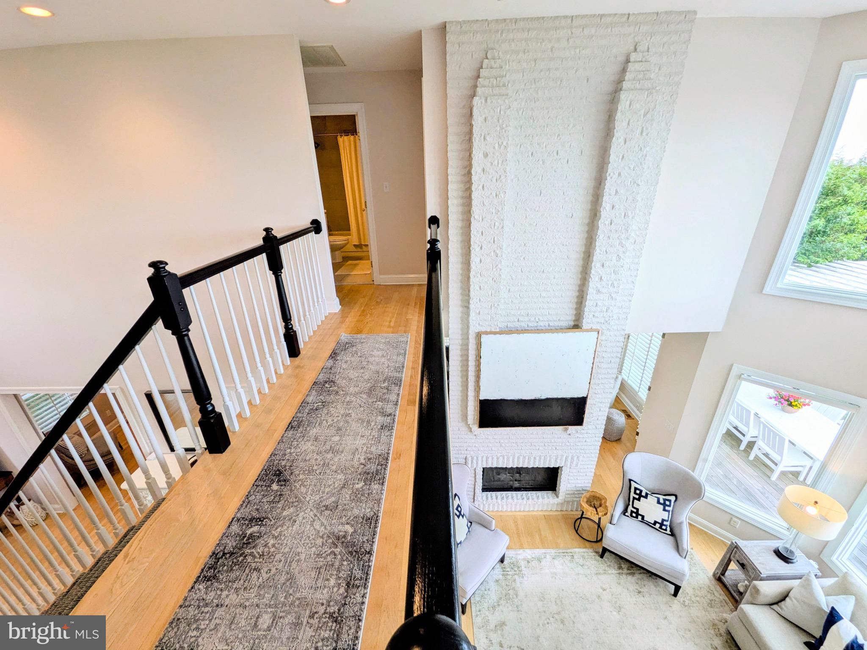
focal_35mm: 14
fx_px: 351
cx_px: 434
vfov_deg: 85.7
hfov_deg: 102.1
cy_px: 325
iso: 52
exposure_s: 1/164
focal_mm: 1.85
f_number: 2.2
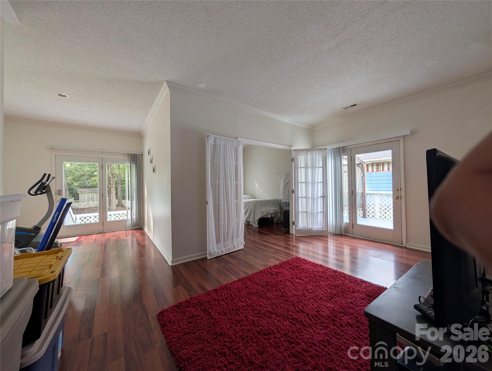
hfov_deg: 110.5
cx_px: 246
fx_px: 171
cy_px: 186
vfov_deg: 94.6
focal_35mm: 12
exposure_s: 1/128
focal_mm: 2.02
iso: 47
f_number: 1.7
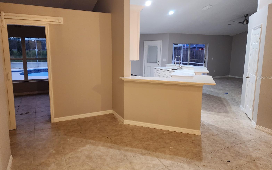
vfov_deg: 49.2
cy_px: 77
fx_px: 185
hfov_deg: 72.5
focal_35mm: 25
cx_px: 133
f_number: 1.8
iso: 800
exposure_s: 1/120
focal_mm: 6.4
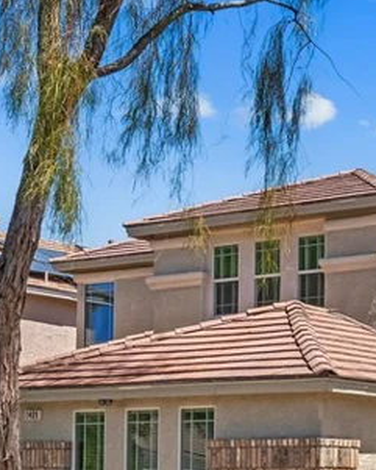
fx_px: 1376
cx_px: 443
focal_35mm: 99
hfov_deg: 15.1
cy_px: 496
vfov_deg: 18.7
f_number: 8
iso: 400
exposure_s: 1/8000
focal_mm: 21
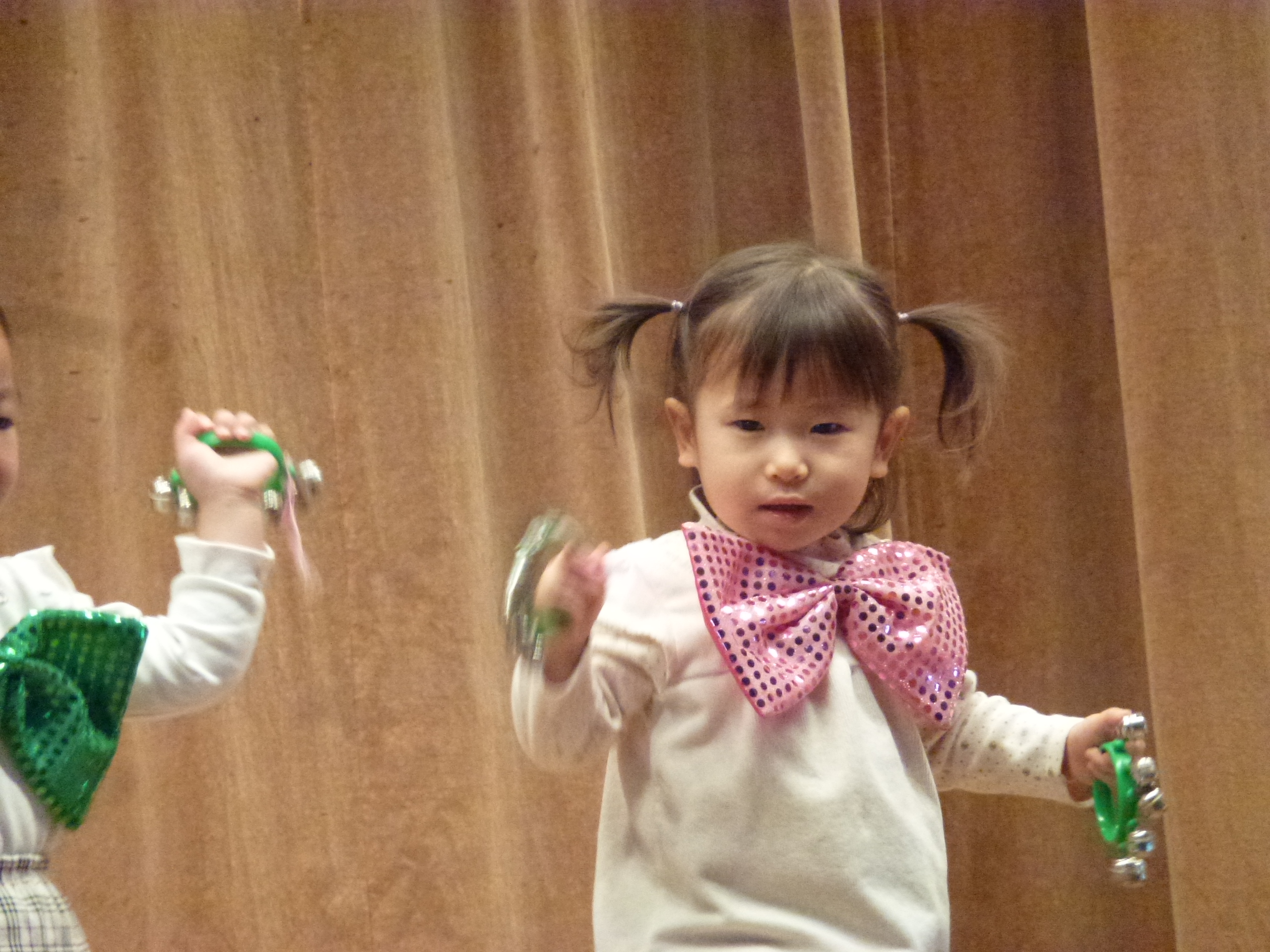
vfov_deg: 3.9
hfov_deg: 5.2
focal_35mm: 384
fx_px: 14088
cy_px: 476
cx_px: 635
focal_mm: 68.8
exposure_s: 1/25
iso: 800
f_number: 5.9
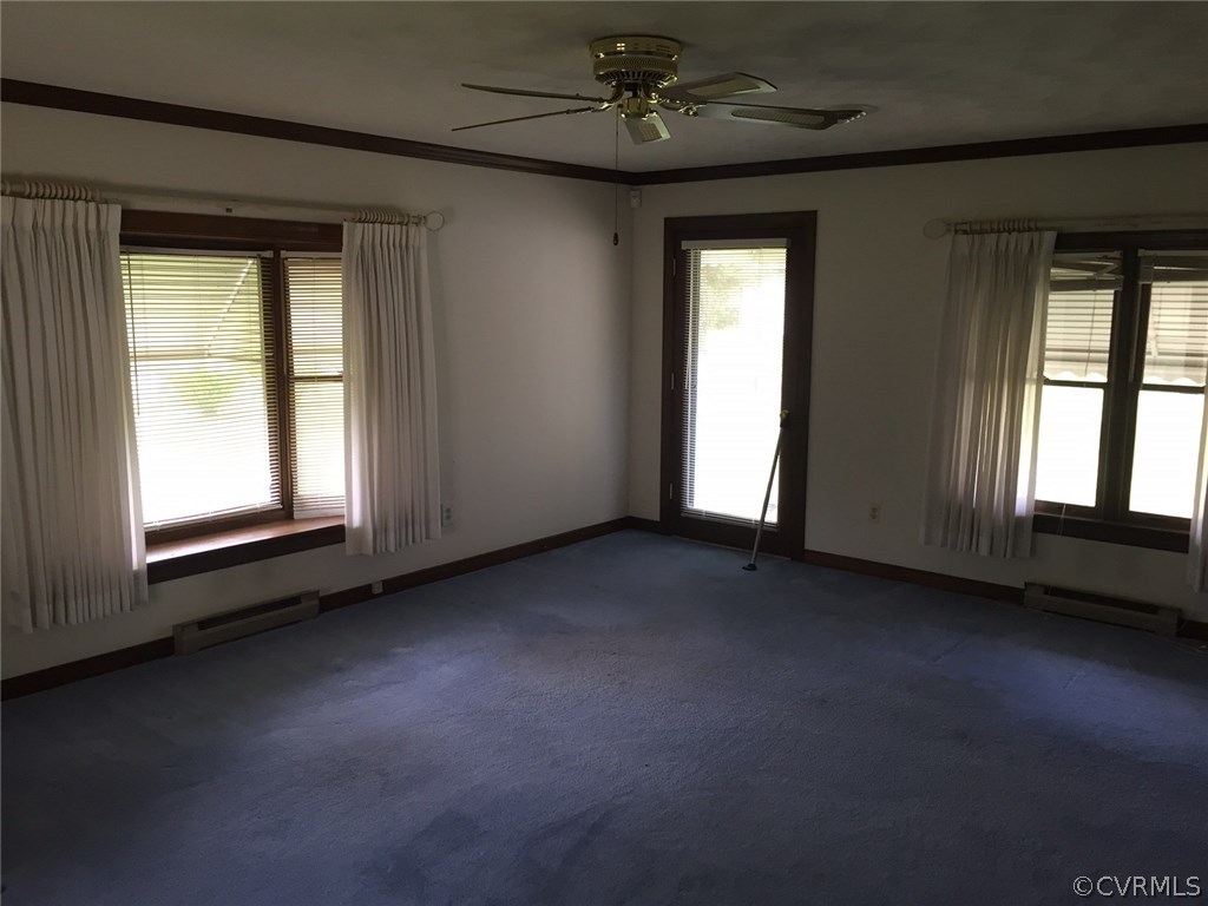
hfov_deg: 61.7
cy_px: 453
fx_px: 1012
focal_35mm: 29
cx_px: 604
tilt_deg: -7.7
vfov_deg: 48.2
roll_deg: +0.3
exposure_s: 1/30
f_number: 2.2
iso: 32
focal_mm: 4.15
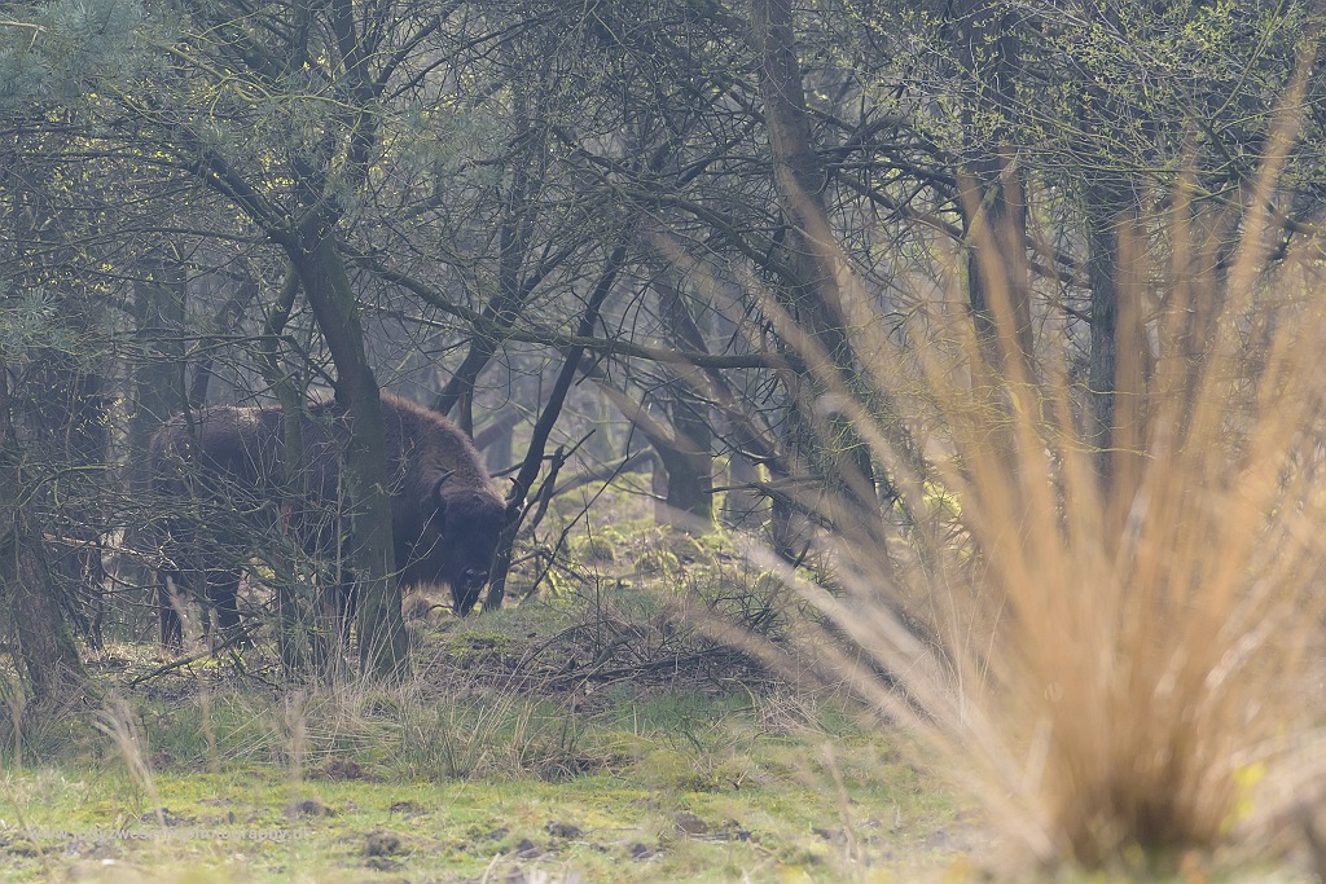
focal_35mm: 400
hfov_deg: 5.2
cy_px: 442
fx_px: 14734
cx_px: 663
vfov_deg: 3.4
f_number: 8
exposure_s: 1/400
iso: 1600
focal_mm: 400
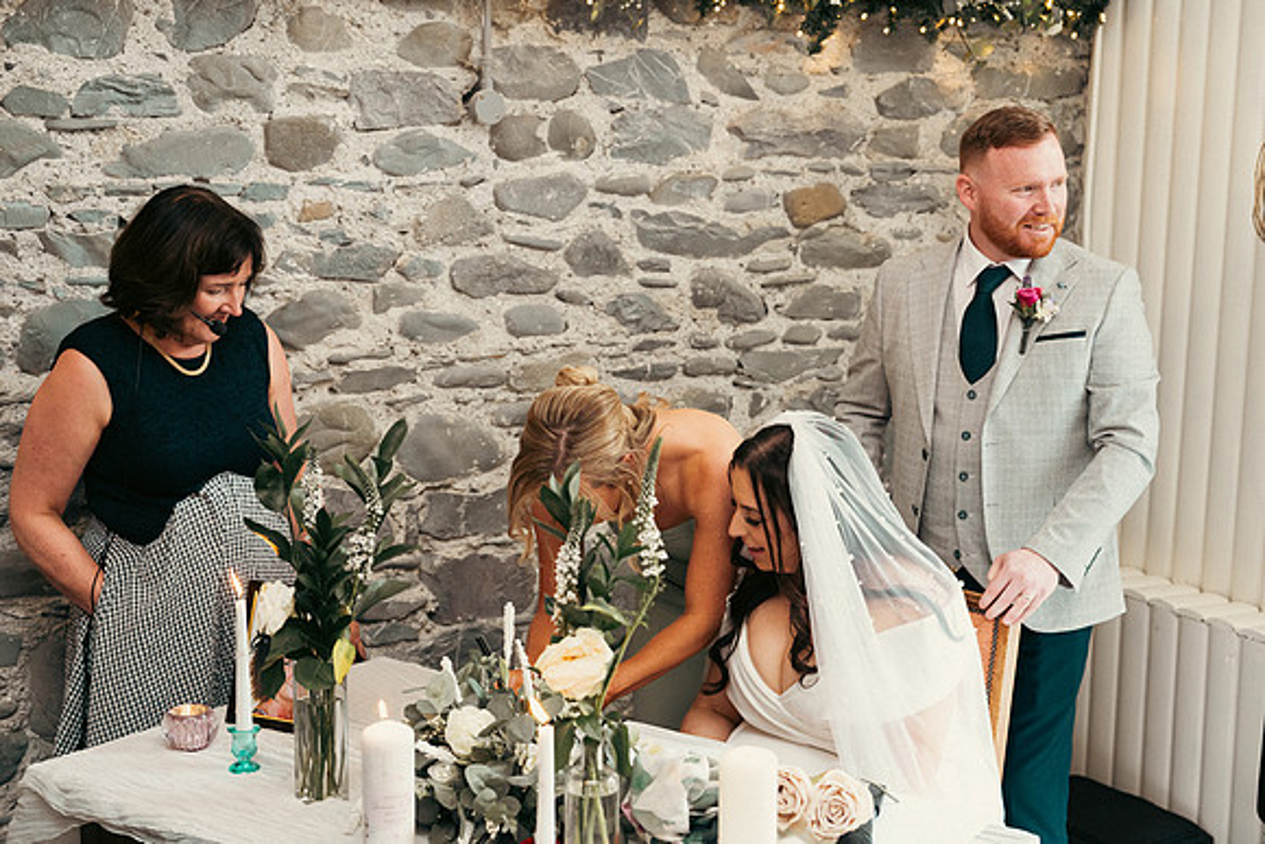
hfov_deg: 42.7
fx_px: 1617
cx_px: 632
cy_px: 422
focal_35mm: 46
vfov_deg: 29.3
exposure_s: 1/160
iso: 1250
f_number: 3.5
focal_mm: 46
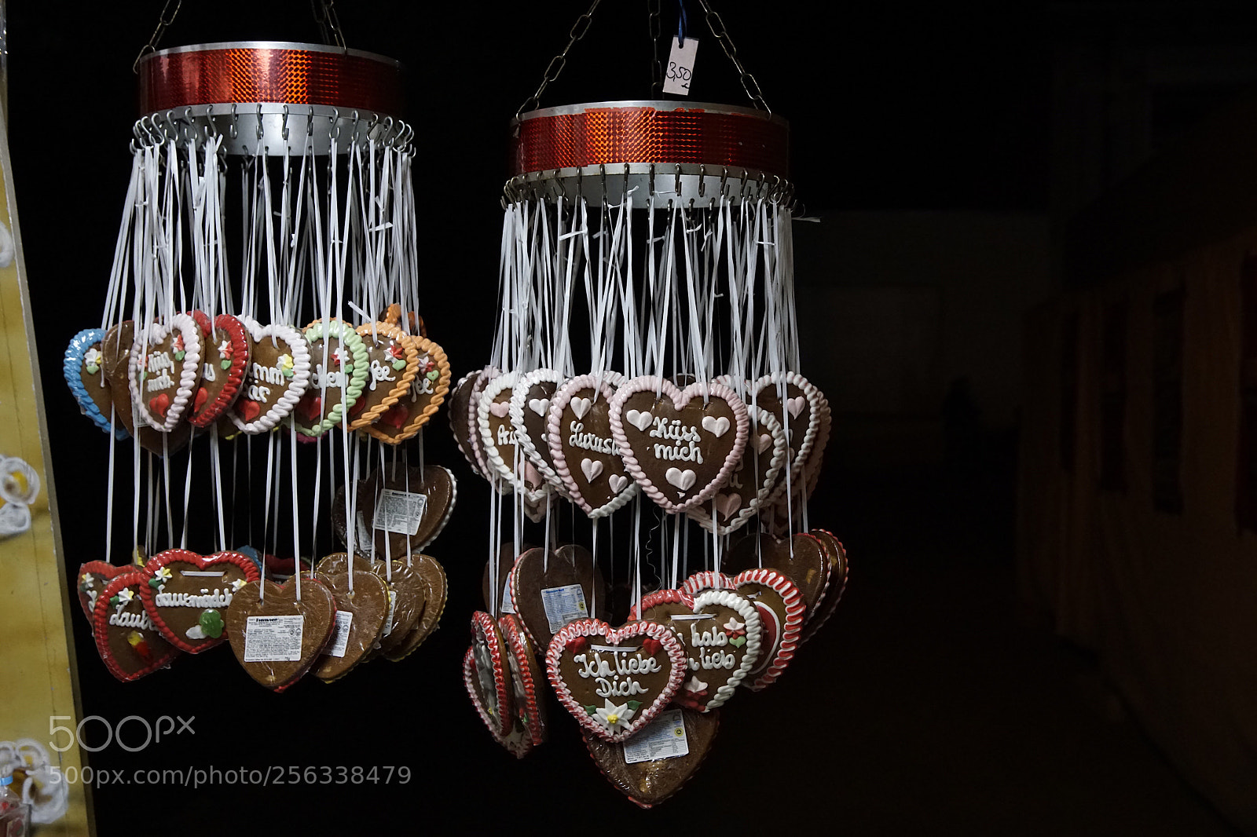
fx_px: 1833
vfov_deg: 25.7
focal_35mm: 52
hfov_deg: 37.9
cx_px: 628
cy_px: 418
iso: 2000
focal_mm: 35
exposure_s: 1/320
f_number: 4
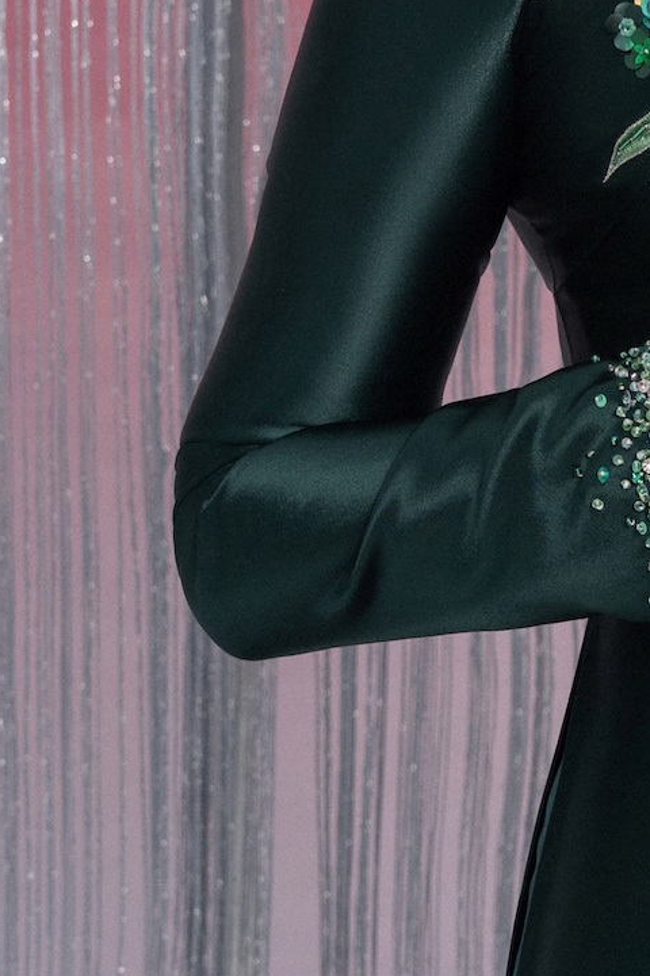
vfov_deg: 9.5
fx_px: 5855
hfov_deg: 6.3
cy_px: 481
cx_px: 870
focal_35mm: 216
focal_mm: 55
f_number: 7.1
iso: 320
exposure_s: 1/160
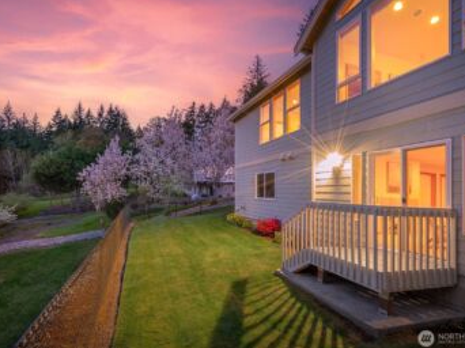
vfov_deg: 71.5
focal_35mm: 18
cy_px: 169
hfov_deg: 87.8
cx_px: 224
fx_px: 242
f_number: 10
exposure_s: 2.5
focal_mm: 16
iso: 640
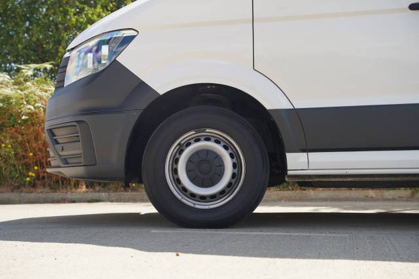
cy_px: 140
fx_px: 721
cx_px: 210
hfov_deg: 32.4
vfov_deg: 21.9
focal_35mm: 62
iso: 100
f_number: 4.5
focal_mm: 62
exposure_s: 1/200
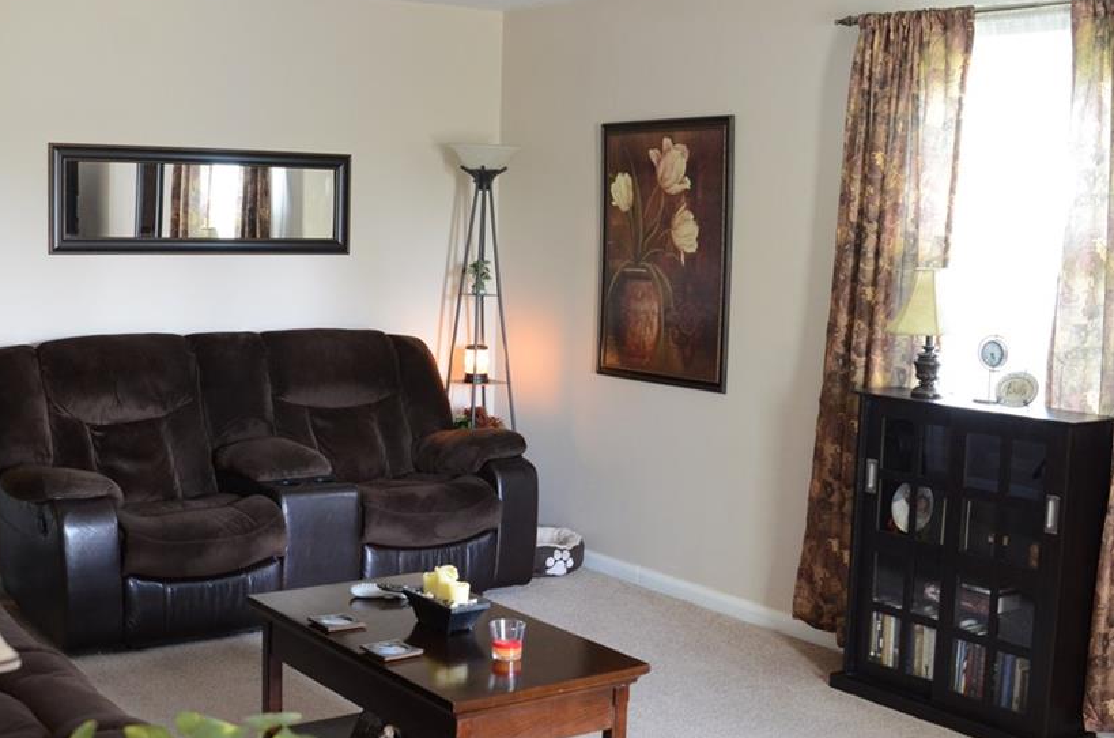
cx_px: 467
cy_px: 374
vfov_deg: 29.7
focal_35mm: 45
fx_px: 1389
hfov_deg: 43.6
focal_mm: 24
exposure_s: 1/10
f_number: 5
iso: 1600
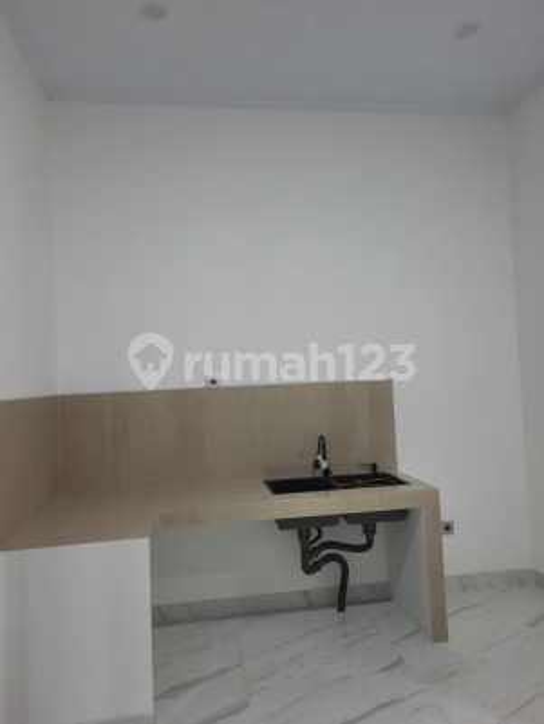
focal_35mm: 25
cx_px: 272
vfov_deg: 69.4
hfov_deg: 54.9
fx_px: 524
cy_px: 362
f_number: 2
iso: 320
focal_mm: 4.6
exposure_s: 1/33
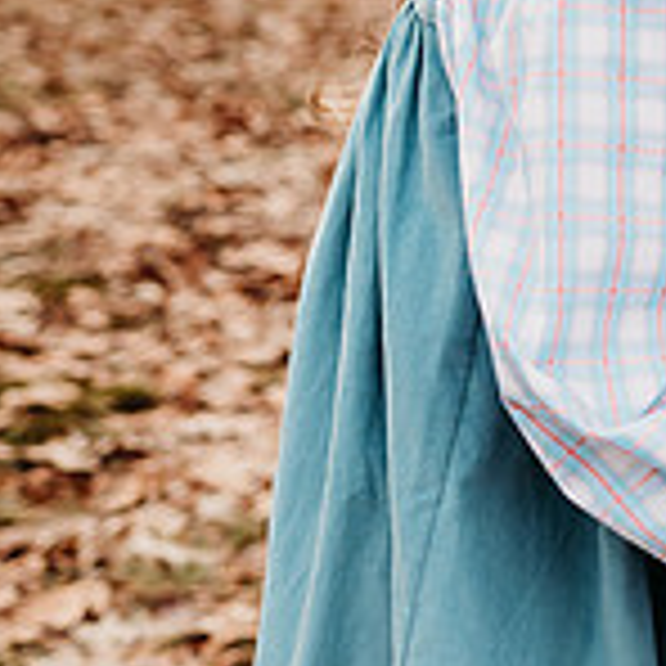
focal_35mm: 80
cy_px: 110
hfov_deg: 19.7
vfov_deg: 21.3
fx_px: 1741
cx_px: 900
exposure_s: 1/250
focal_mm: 24
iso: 100
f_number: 3.2
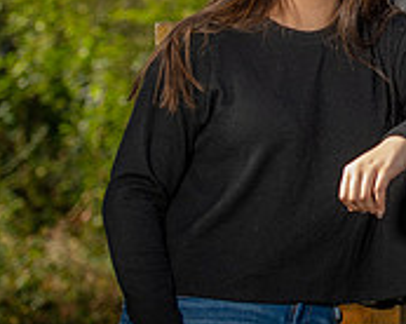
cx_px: 601
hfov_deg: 6.7
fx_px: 3397
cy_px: -21
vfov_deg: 5.4
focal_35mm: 283
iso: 50
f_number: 3.5
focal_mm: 90
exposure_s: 1/250
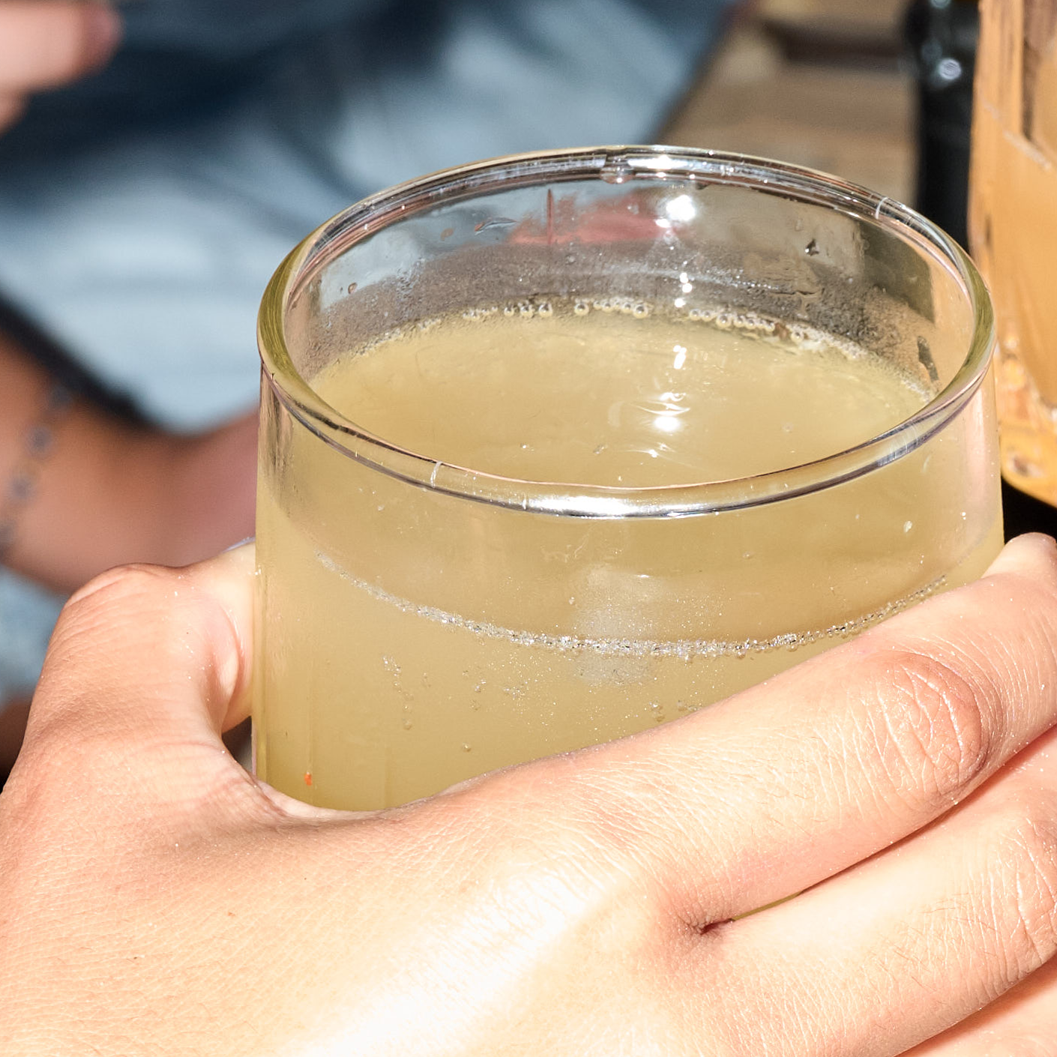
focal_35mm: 209
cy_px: 1294
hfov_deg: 8.3
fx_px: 7220
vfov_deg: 8.3
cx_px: 1200
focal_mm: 42
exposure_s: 1/125
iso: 400
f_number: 8
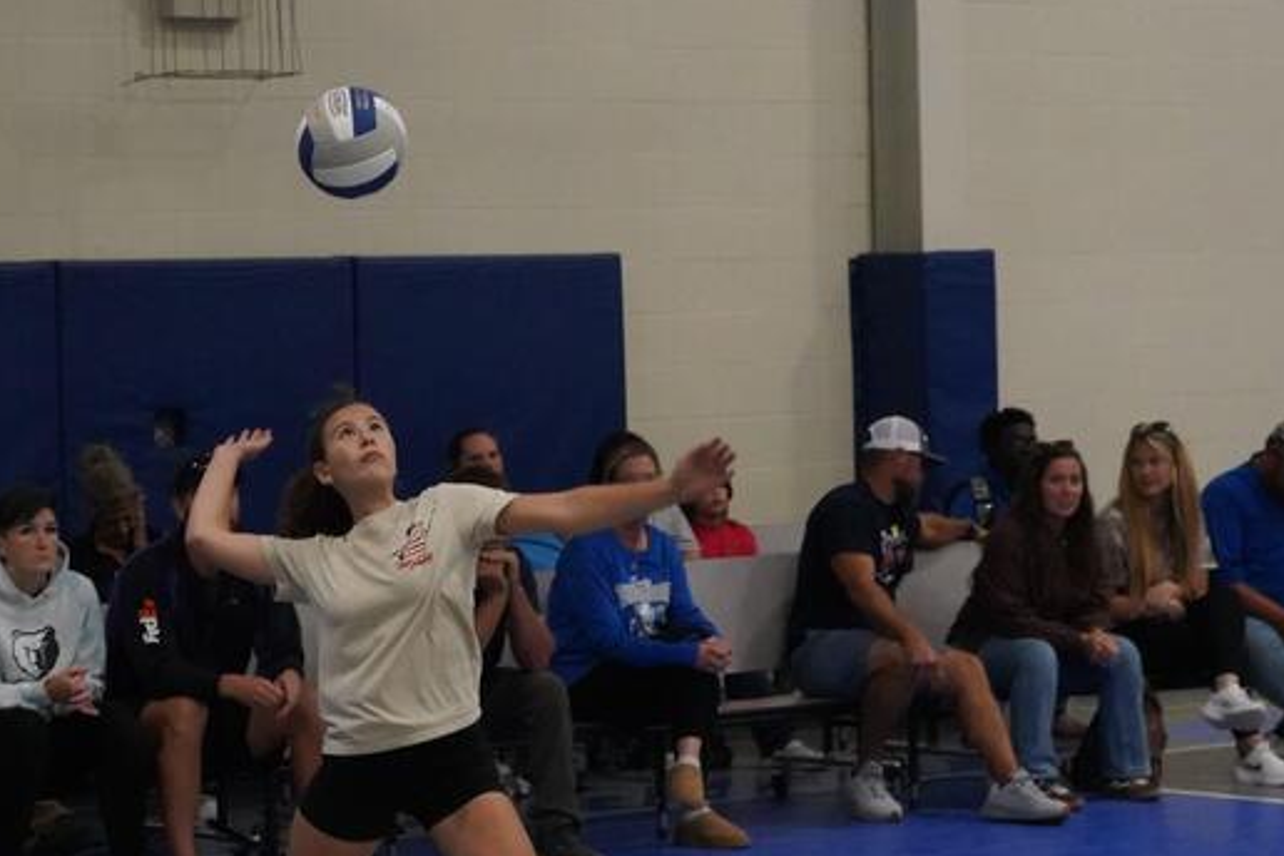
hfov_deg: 17.2
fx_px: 4244
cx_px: 533
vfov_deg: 11.5
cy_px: 521
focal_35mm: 119
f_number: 5
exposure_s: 1/500
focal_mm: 60
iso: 12800
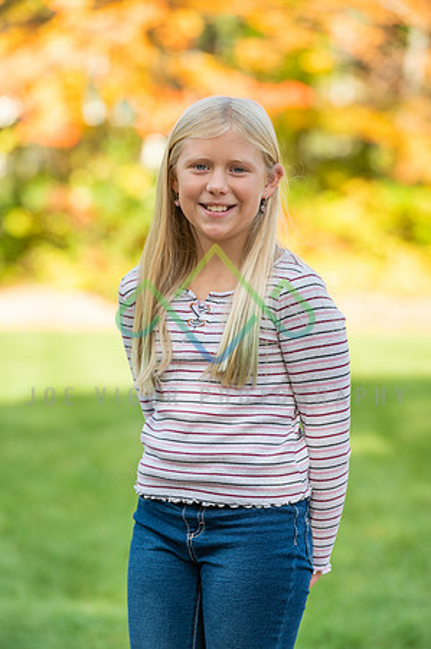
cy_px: 324
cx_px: 216
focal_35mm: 200
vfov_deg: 10.3
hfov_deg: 6.9
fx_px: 3600
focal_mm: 200
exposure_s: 1/200
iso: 100
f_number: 5
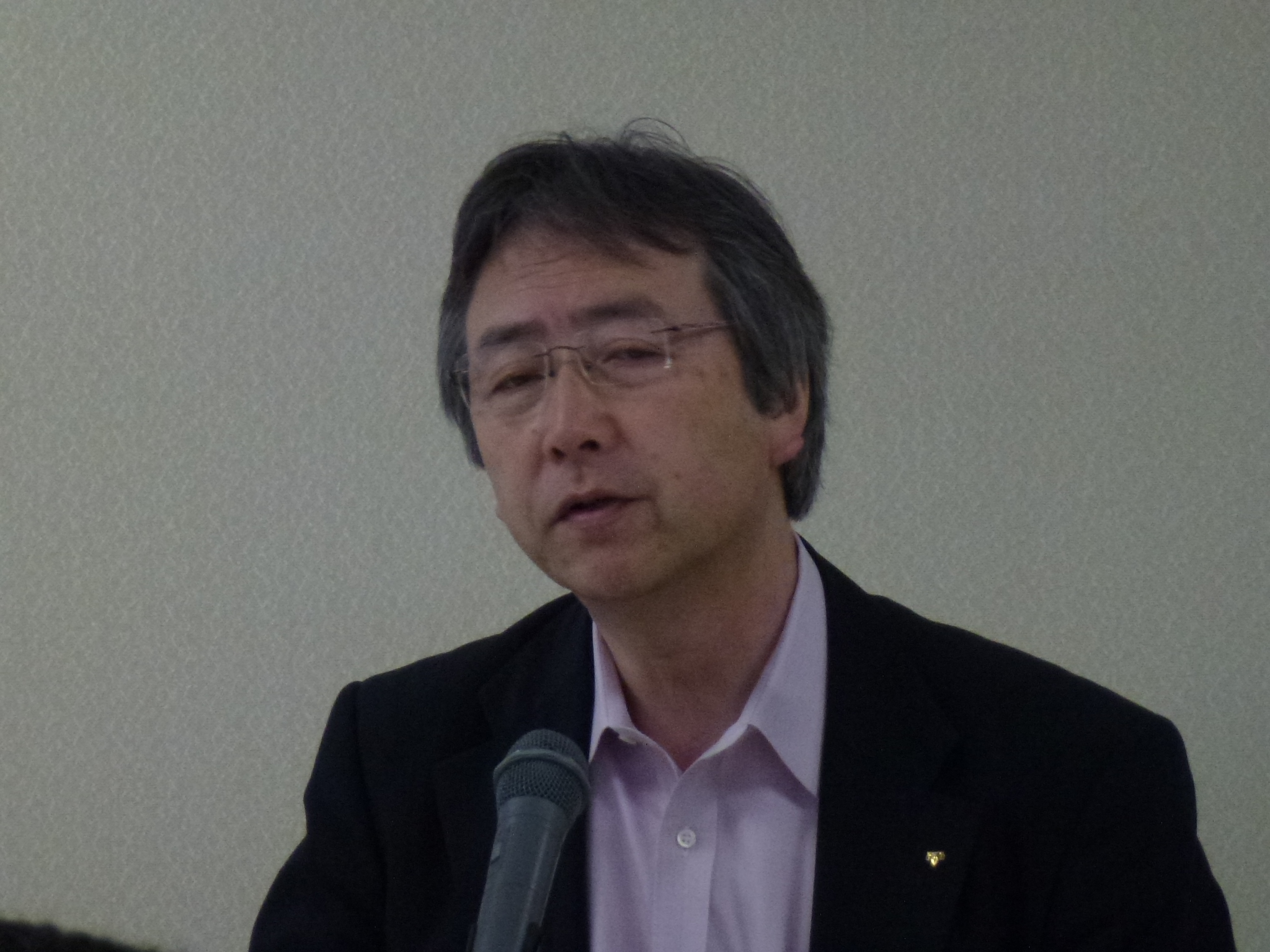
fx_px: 19555
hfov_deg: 3.7
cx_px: 635
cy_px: 476
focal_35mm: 533
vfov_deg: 2.8
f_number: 5.9
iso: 400
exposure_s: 1/60
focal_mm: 68.8
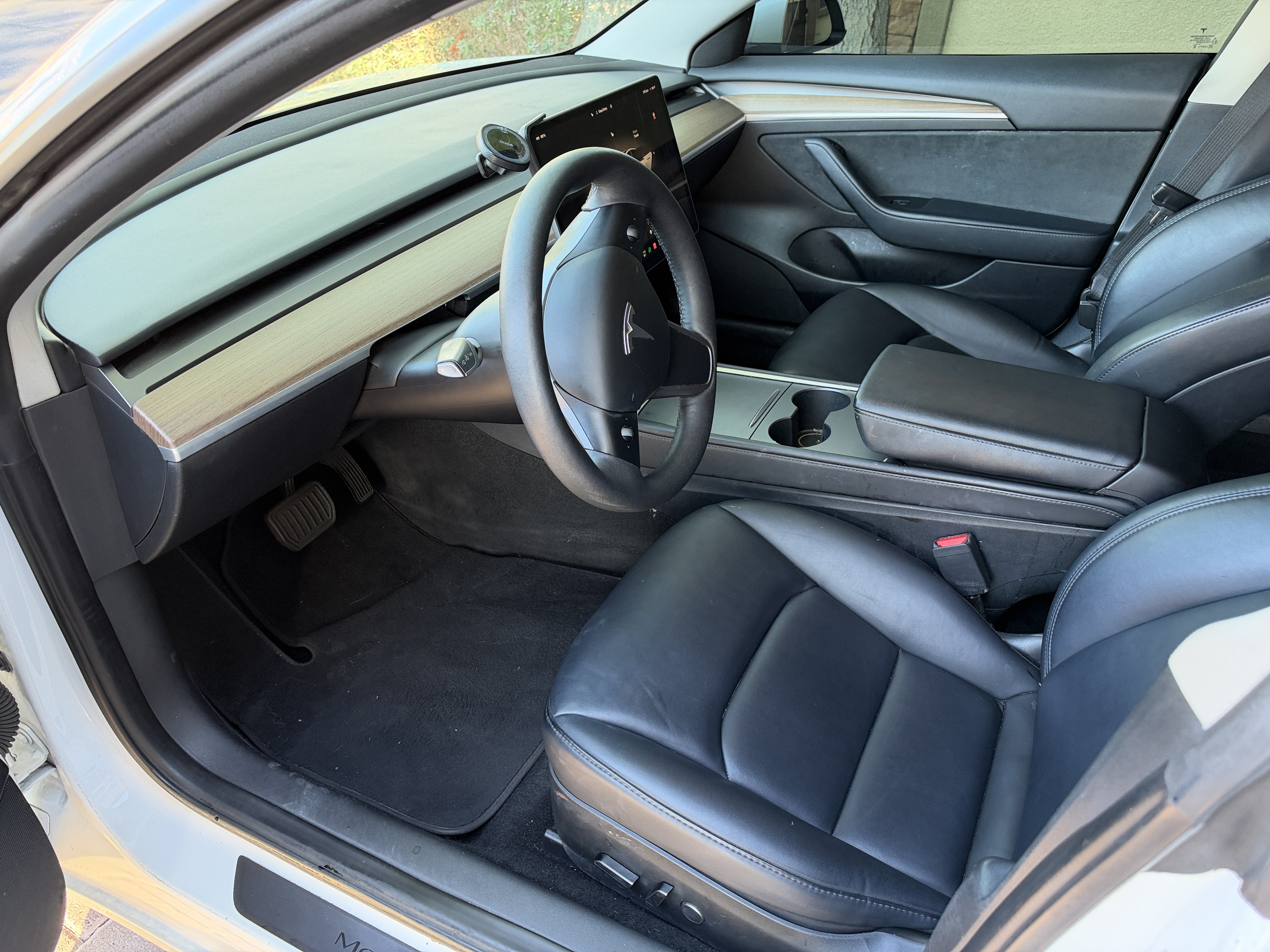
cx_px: 635
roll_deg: -3.5
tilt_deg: -34.8
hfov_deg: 71.6
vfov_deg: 56.8
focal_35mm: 24
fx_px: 881
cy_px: 476
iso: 200
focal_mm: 6.93
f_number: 1.8
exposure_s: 1/80
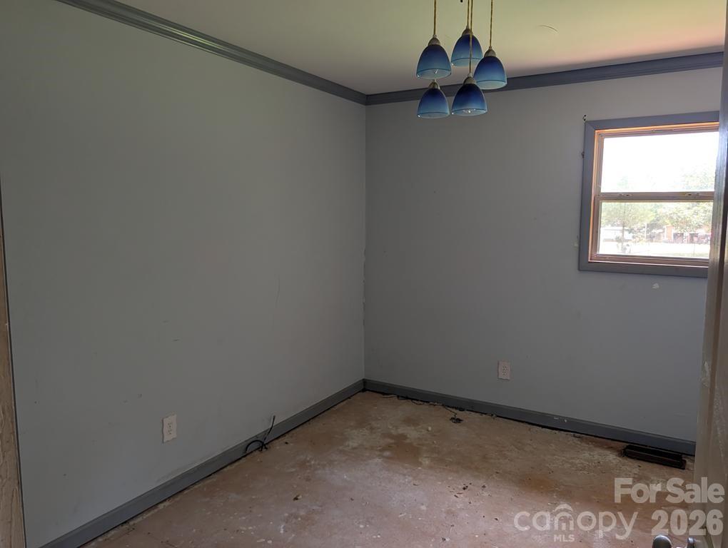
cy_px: 274
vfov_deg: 56.9
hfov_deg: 71.5
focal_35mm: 24
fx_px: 505
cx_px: 364
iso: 63
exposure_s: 1/98
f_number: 1.68
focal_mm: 6.9
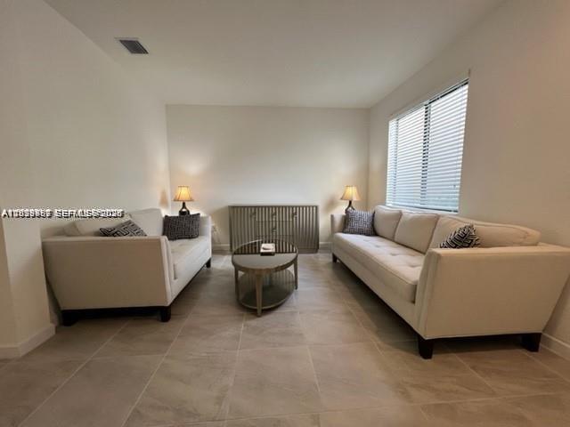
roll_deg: +0.5
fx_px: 214
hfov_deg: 106.2
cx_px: 285
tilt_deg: -5.2
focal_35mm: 13
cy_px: 214
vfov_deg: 89.9
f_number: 1.8
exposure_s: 1/120
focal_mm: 1.57
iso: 200
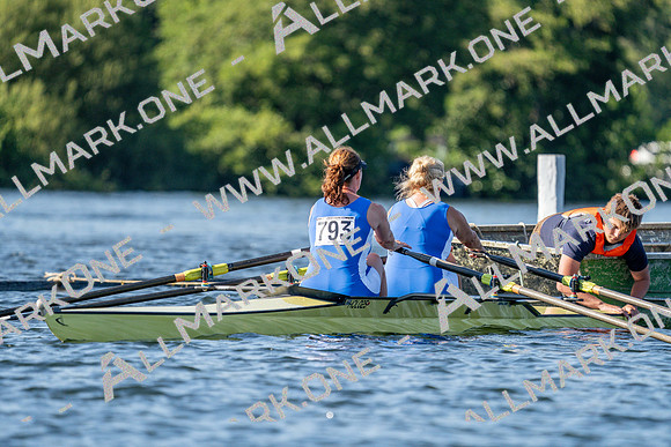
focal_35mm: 452
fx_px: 8426
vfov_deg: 3.0
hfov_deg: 4.6
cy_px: 224
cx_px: 336
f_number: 6.3
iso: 500
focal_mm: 452
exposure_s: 1/1600
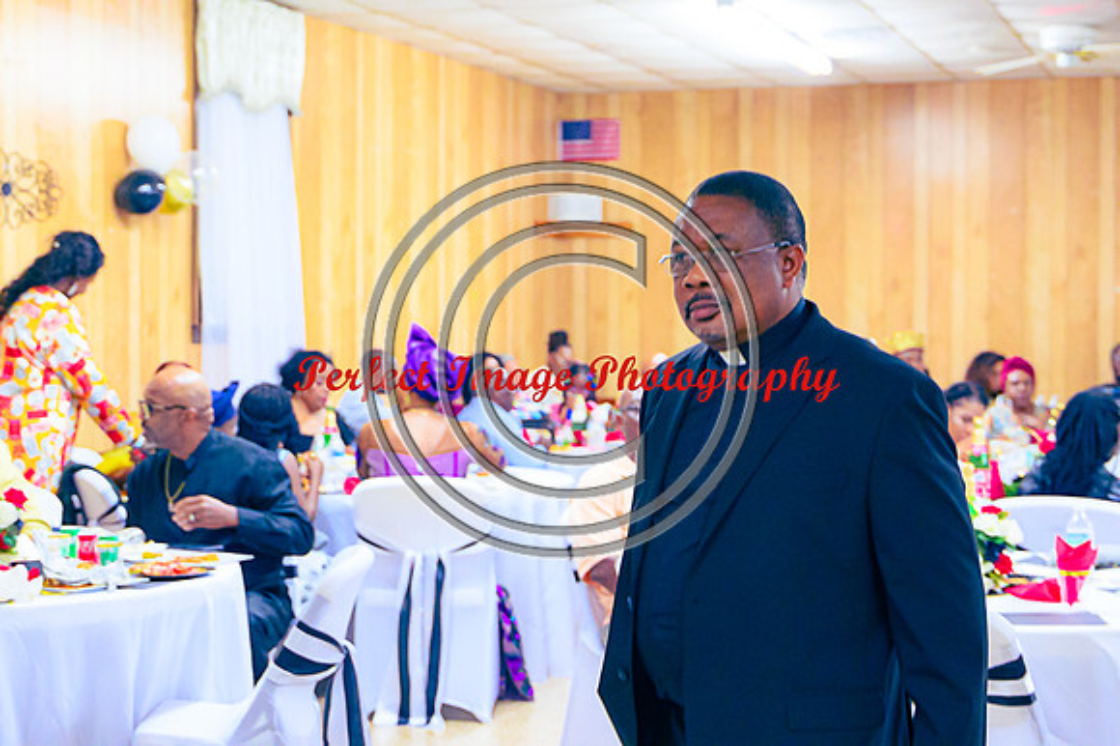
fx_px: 1959
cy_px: 373
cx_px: 560
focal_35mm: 63
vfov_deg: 21.5
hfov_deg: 31.9
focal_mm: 42
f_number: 3.2
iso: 3200
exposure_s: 1/125
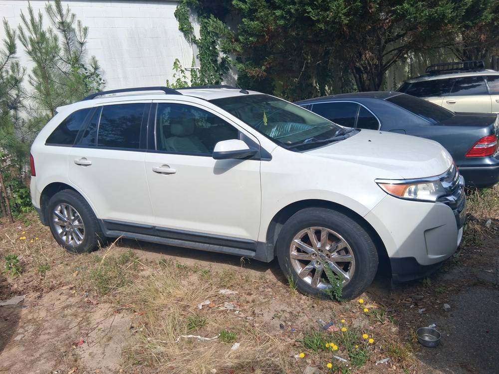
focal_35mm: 26
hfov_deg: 67.3
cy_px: 187
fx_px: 375
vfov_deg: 53.1
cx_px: 250
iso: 25
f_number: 1.8
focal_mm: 3.98
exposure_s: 1/618
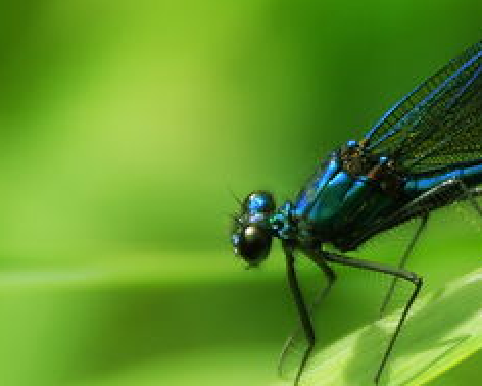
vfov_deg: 1.4
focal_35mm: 1072
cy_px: 80
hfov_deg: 1.8
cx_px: 580
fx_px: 15299
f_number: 5.6
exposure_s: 1/250
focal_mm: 200
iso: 280
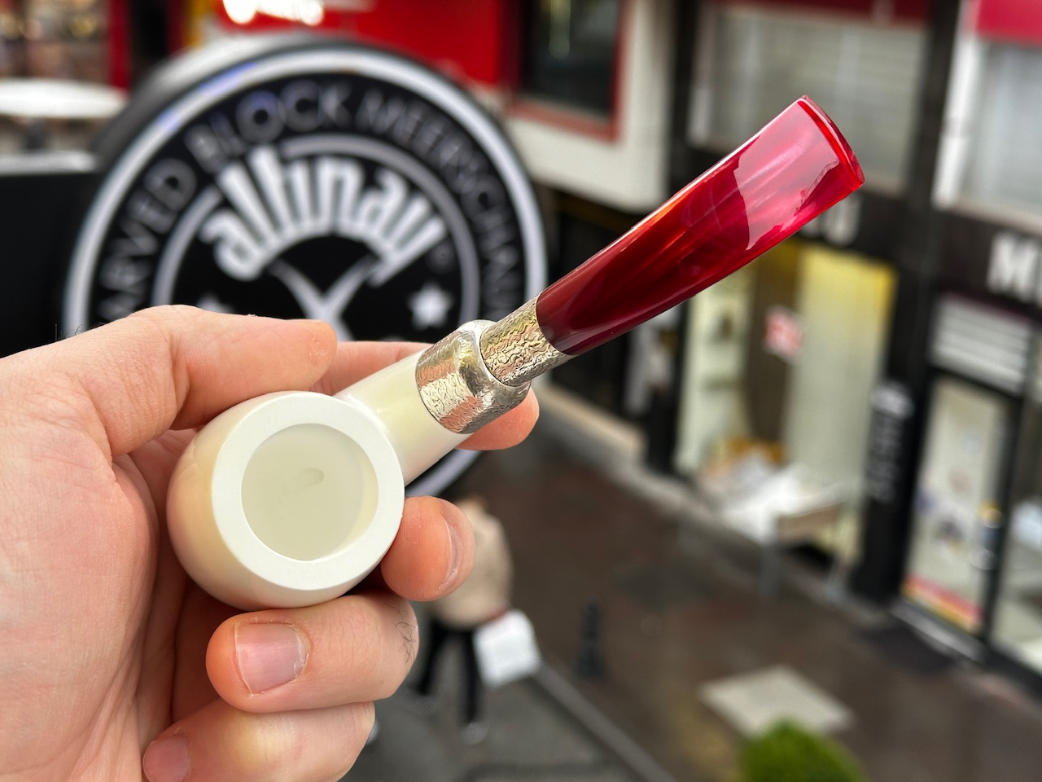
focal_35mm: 48
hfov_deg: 39.7
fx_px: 1445
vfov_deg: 30.3
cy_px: 391
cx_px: 521
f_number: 1.78
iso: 80
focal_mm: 6.86
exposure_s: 1/72
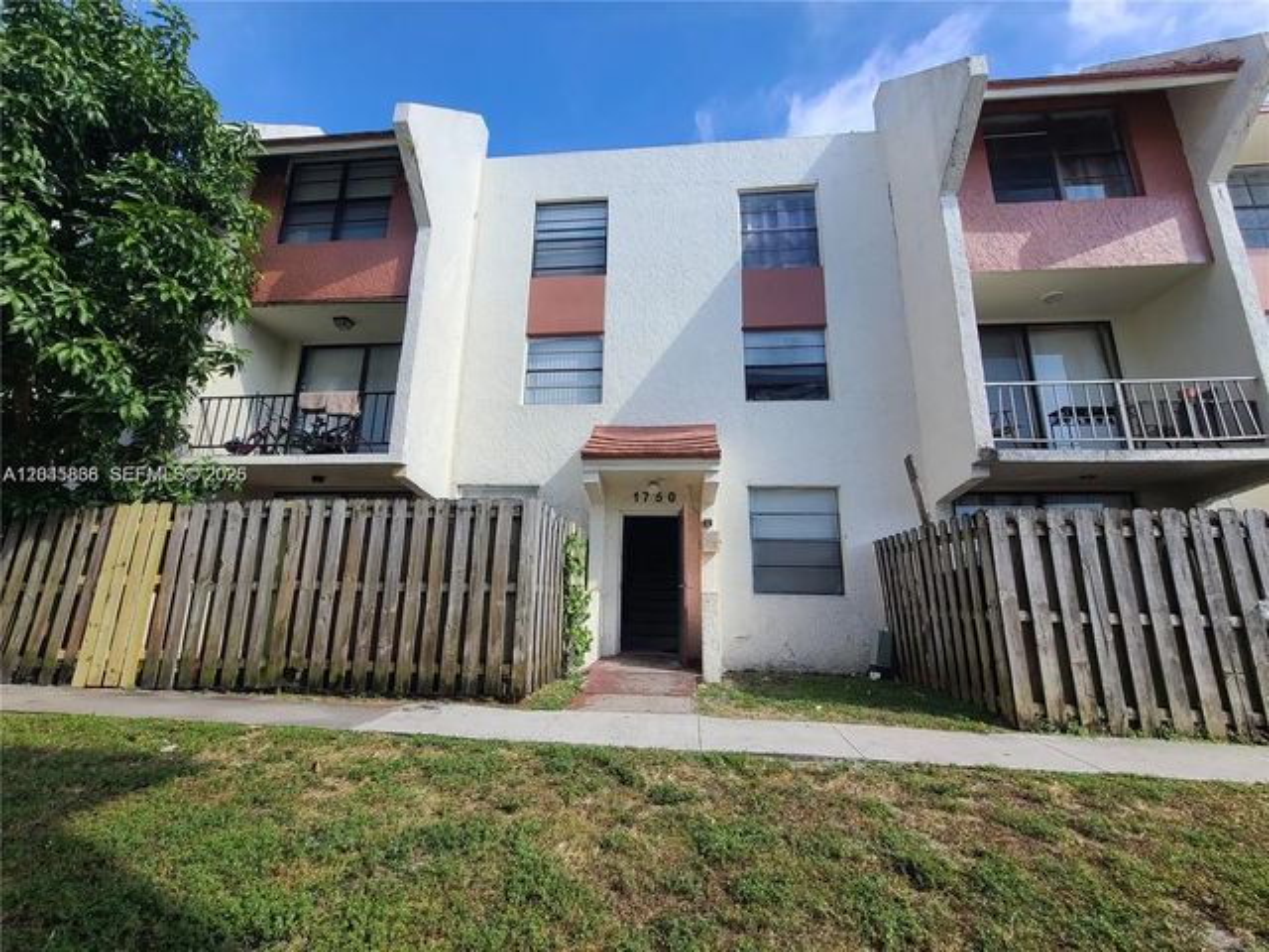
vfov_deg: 89.9
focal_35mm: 13
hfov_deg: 106.2
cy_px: 476
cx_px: 634
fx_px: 477
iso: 64
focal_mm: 2.2
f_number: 2.2
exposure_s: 1/1179
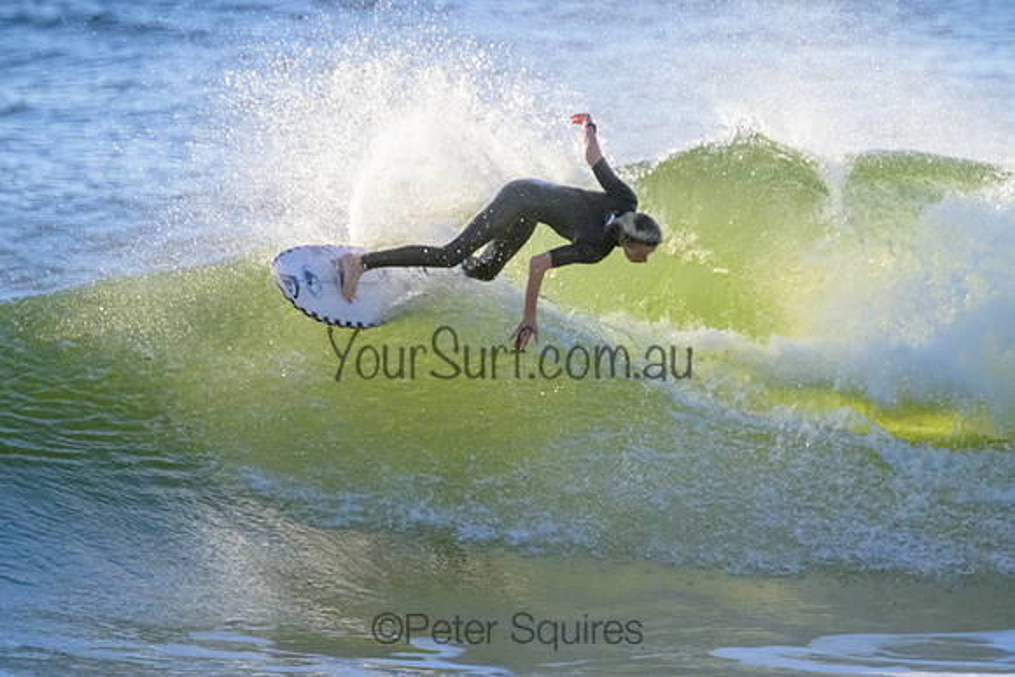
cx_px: 571
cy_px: 314
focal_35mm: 1098
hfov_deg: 1.9
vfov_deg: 1.3
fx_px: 30963
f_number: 11
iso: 1800
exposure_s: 1/2000
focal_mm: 800
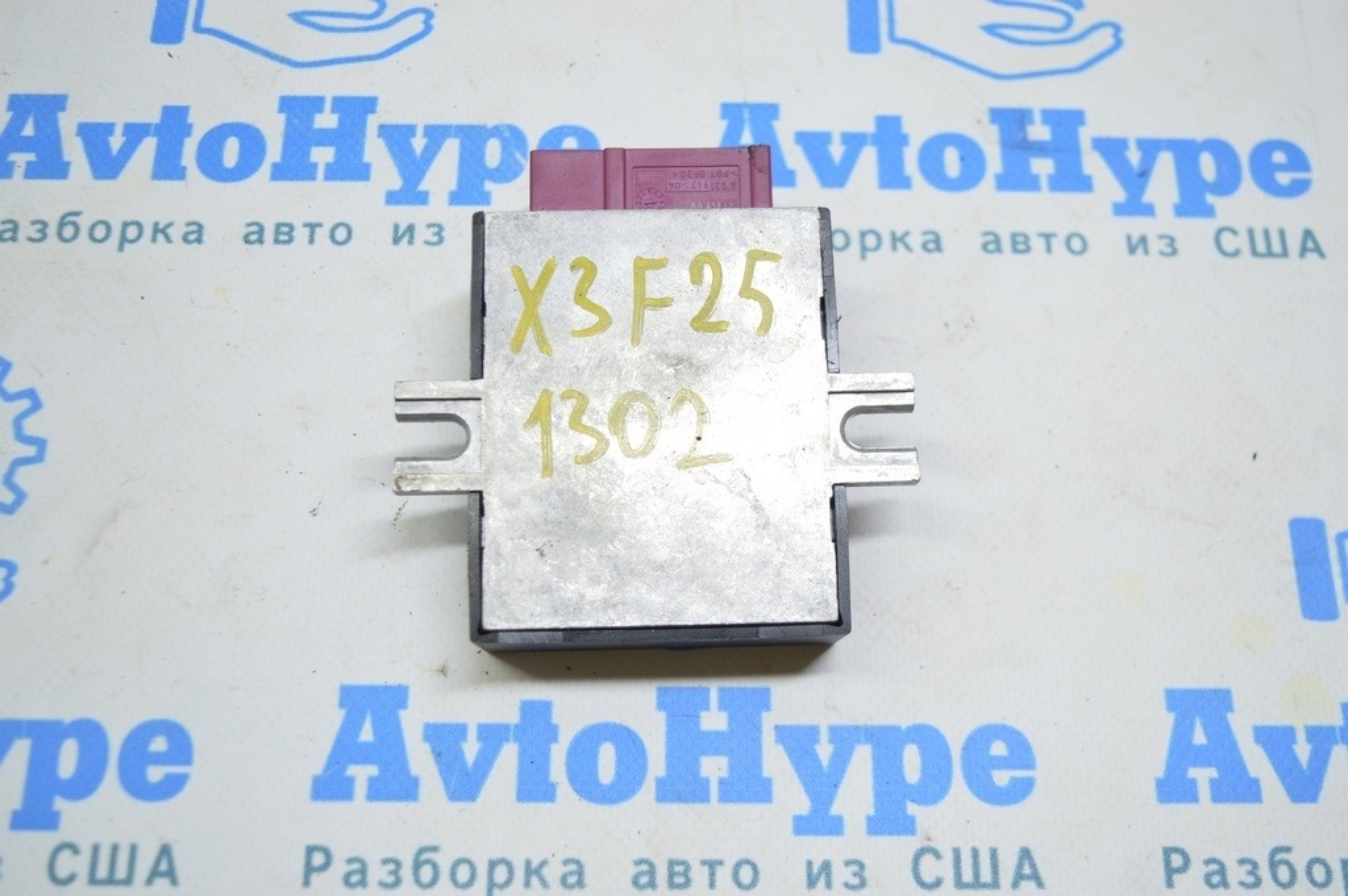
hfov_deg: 48.0
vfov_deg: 33.0
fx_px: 1515
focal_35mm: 40
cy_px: 448
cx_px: 674
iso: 400
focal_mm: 27
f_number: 4
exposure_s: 1/50
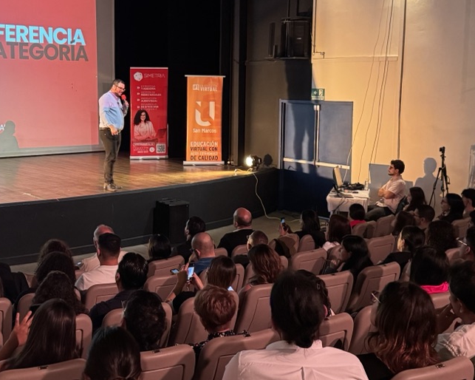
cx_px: 176
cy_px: 147
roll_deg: +0.2
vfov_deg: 29.6
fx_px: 717
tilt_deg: -5.2
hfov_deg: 36.4
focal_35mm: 51
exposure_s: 1/60
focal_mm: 6.76
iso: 800
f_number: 1.78
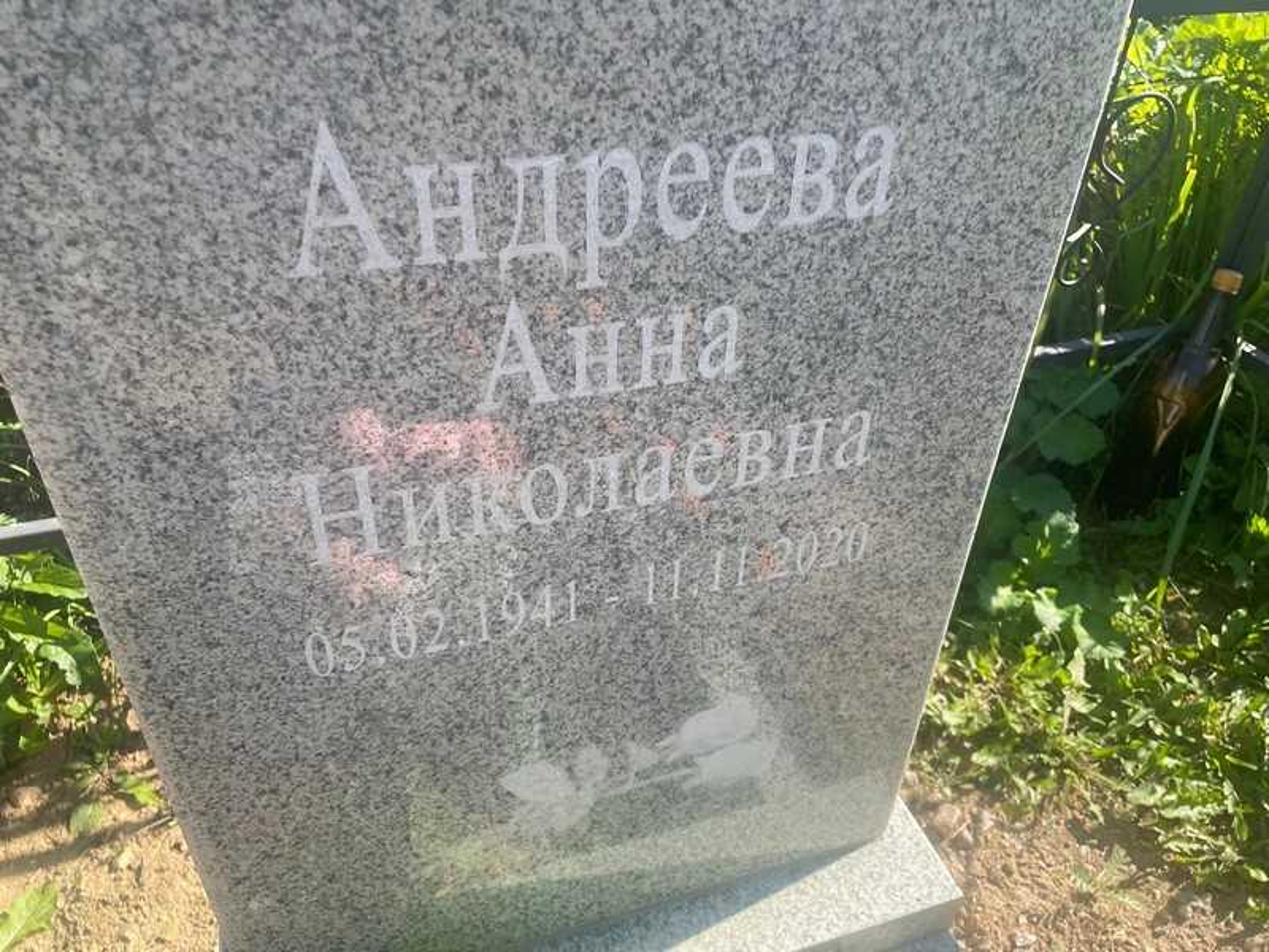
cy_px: 476
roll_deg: -1.4
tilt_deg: -32.4
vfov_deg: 53.1
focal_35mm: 26
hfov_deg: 67.3
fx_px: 953
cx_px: 634
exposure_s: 1/932
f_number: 1.6
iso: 32
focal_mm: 4.2
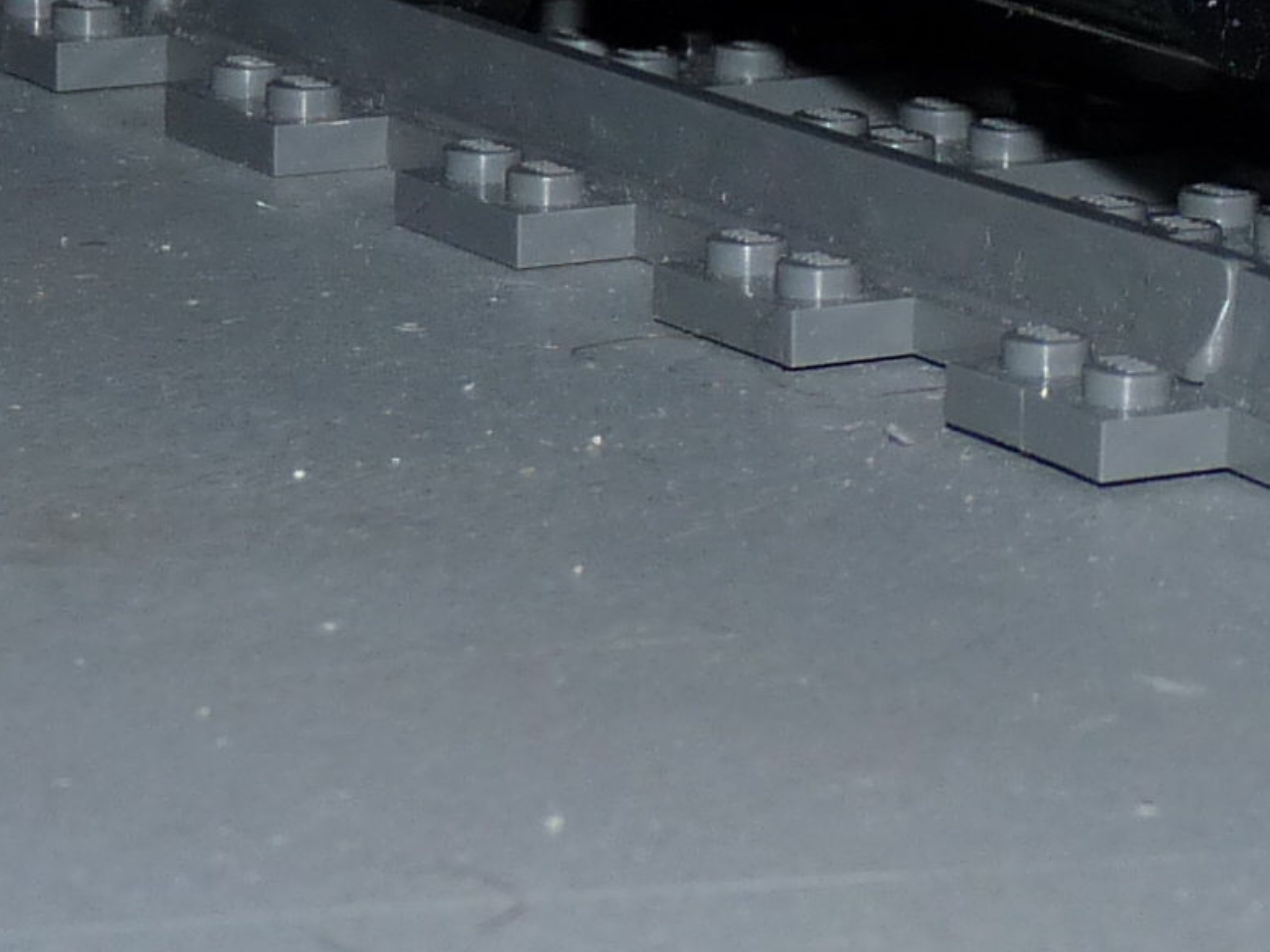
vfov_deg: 7.4
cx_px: 1822
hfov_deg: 9.8
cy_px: -367
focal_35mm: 197
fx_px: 7225
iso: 100
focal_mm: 7.4
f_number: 3
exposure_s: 1/125
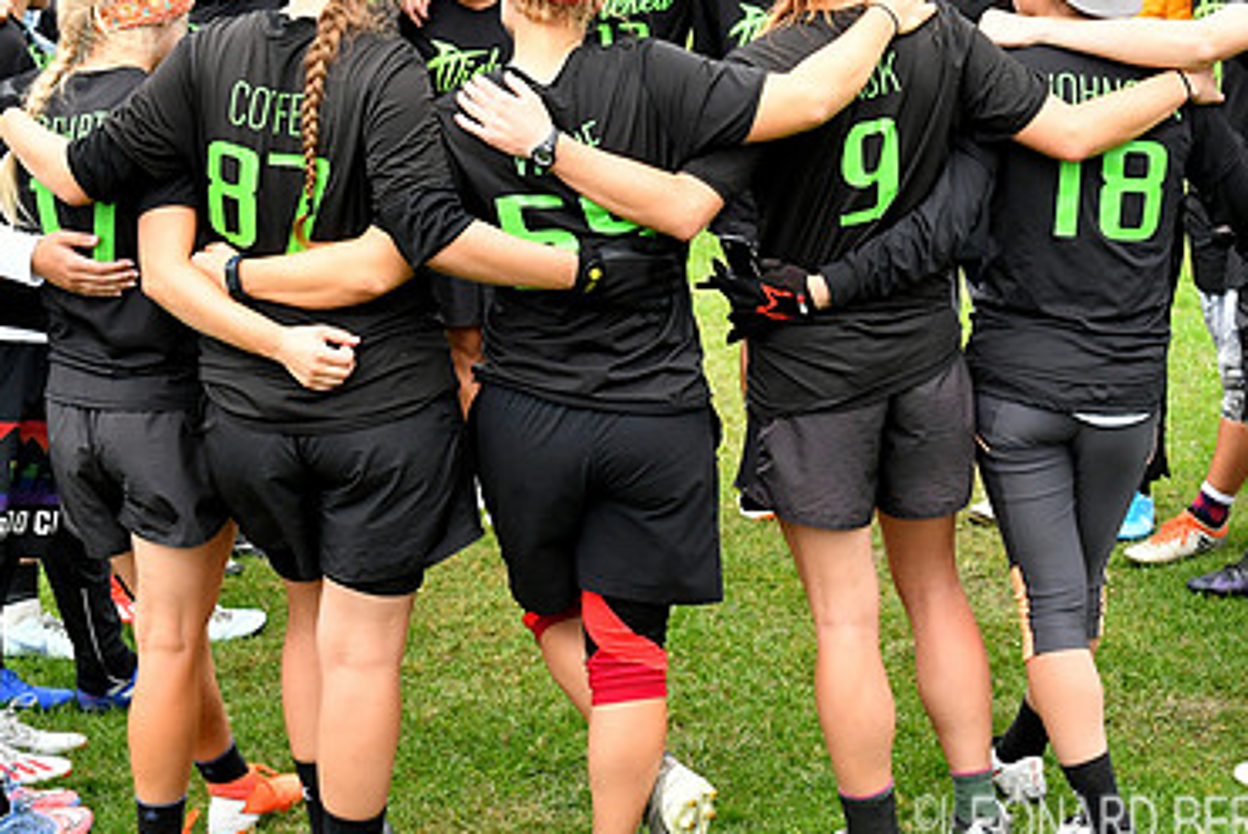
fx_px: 2602
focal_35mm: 75
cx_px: 693
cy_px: 308
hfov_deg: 27.0
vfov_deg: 18.2
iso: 1600
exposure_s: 1/800
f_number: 7.1
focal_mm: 32
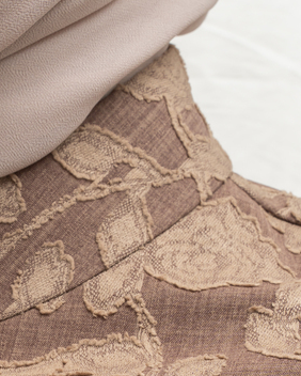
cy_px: 454
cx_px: -54
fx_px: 1602
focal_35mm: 144
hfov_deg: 10.6
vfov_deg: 13.0
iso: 100
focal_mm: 40
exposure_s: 1/160
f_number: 11
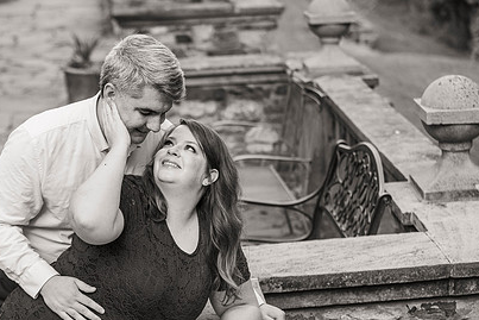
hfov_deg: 19.2
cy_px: 164
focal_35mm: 106
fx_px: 1411
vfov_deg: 12.9
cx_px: 169
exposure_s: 1/640
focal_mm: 70
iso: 800
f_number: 3.2
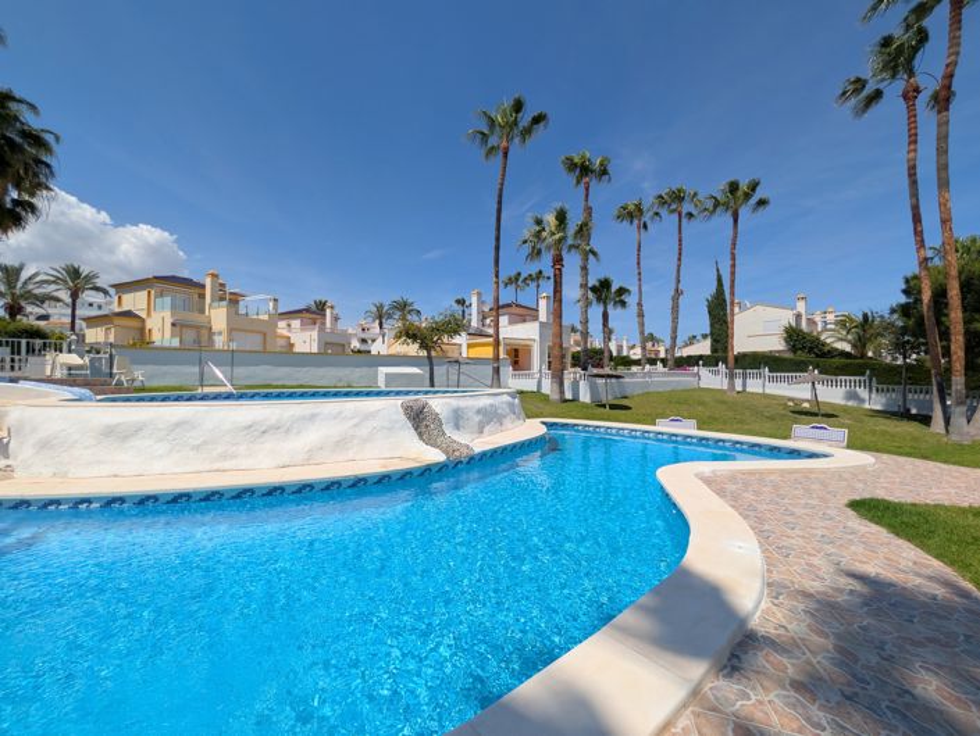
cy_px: 368
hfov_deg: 110.5
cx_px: 490
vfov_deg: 94.6
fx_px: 340
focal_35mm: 12
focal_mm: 2.02
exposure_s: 1/5747
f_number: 1.7
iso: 49
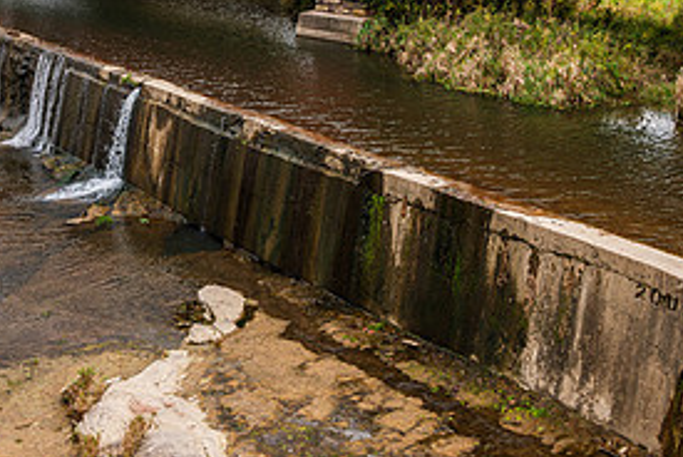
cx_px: 166
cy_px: 81
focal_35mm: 59
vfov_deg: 22.7
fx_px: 1121
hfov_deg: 33.2
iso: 110
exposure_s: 1/160
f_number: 8
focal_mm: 28
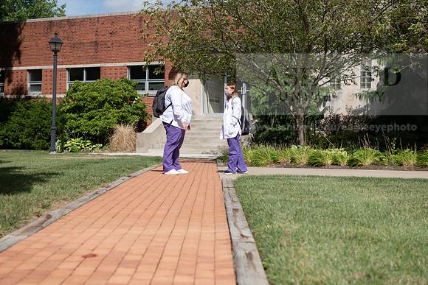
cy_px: 142
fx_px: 832
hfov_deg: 28.8
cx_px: 214
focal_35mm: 70
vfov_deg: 19.5
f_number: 5
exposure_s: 1/640
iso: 100
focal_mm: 70
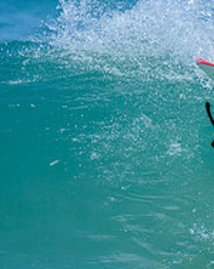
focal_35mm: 2837
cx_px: 385
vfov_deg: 0.7
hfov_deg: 0.5
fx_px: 22497
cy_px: 100
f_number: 6.3
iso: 360
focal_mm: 800
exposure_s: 1/2500
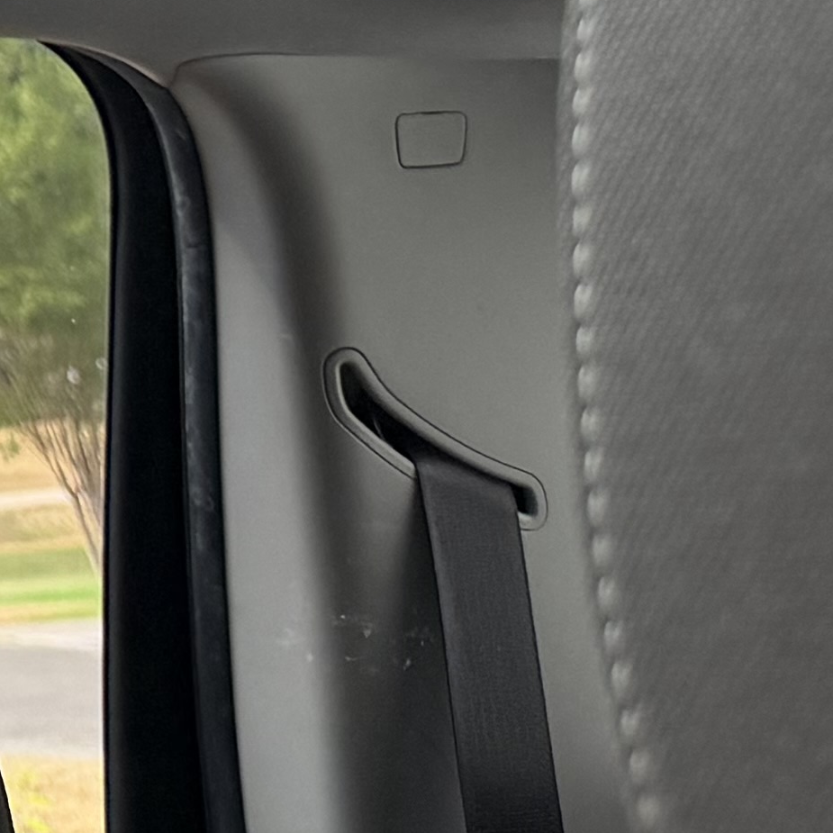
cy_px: -635
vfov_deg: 12.3
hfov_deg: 10.6
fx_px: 3567
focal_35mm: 131
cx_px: -1406
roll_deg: +5.7
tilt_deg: +16.4
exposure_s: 1/180
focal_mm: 6.76
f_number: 1.78
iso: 80
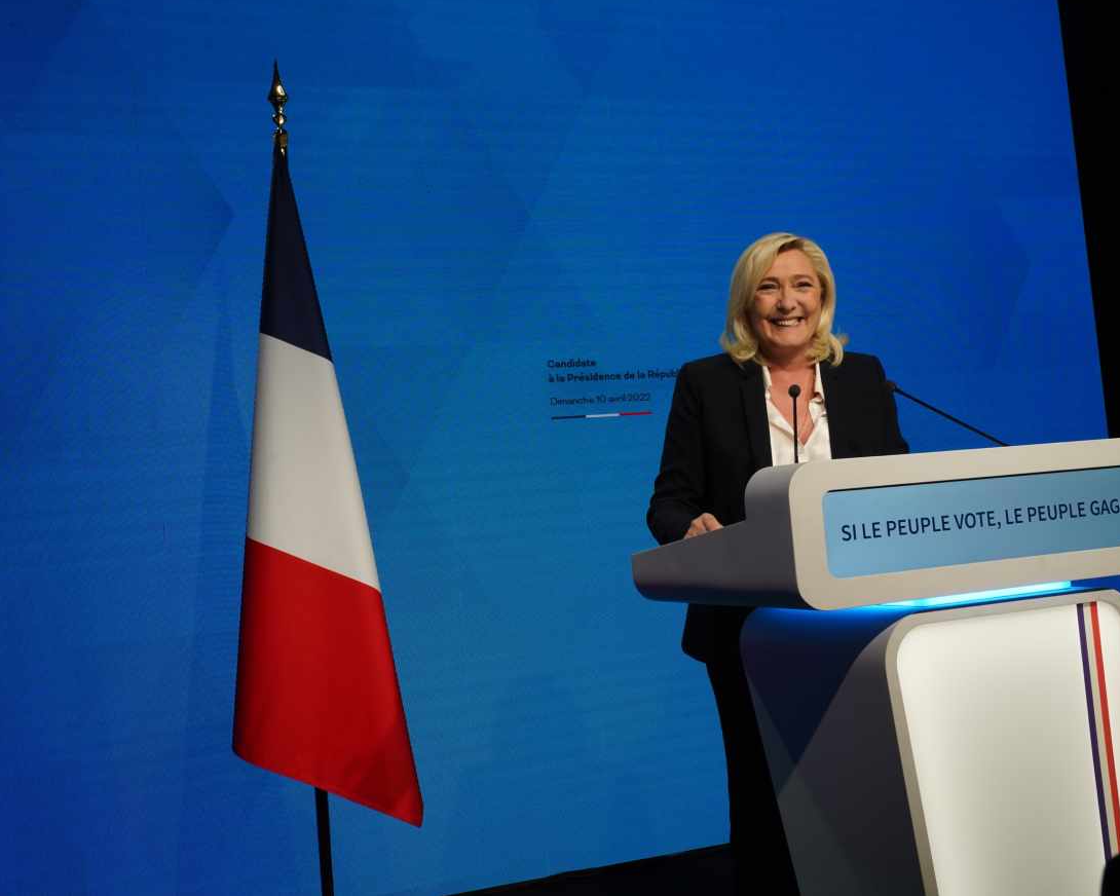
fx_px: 1326
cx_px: 583
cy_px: 442
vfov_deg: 37.3
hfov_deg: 45.8
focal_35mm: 40
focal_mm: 35
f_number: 16
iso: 1600
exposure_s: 1/80
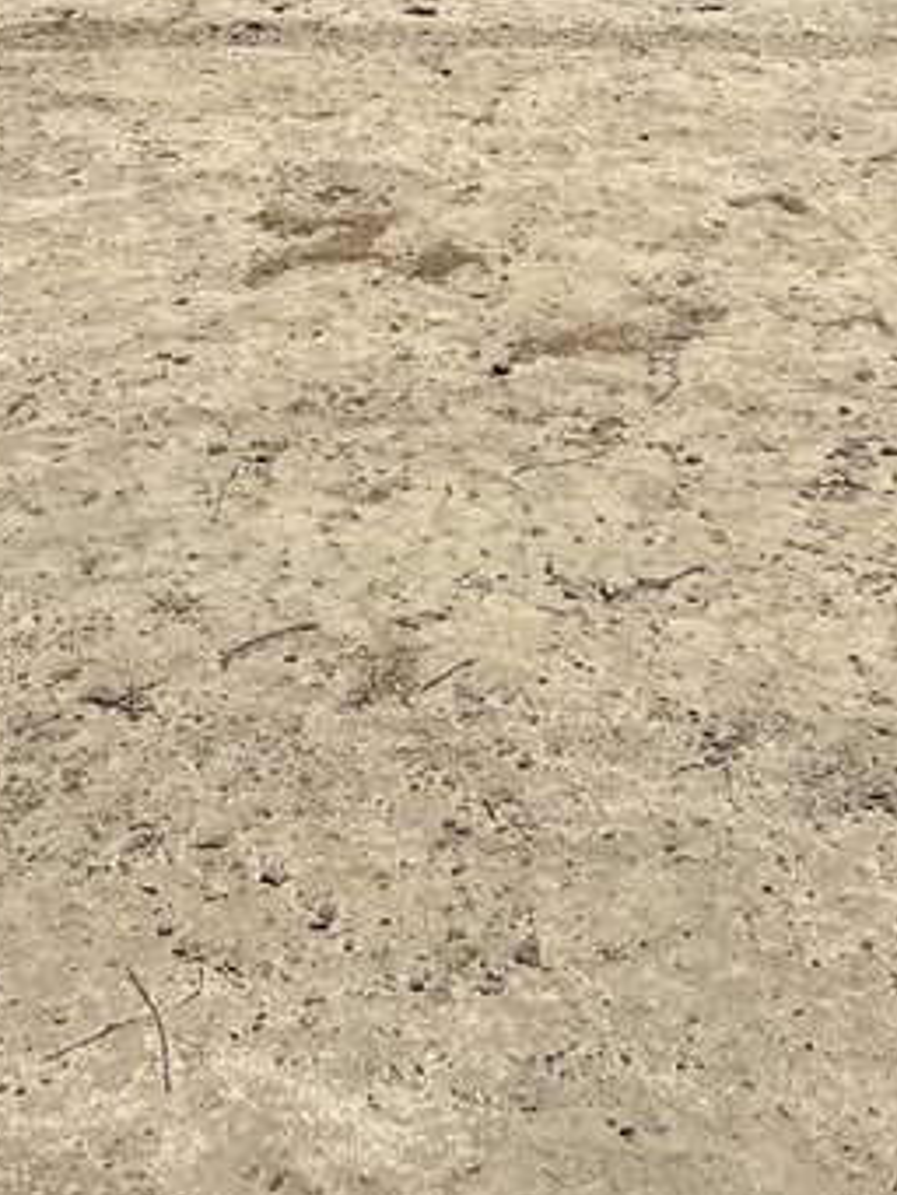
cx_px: 452
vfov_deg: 22.7
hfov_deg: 18.9
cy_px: -294
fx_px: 2693
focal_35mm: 78
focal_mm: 5.7
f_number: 1.5
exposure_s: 1/9434
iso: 50
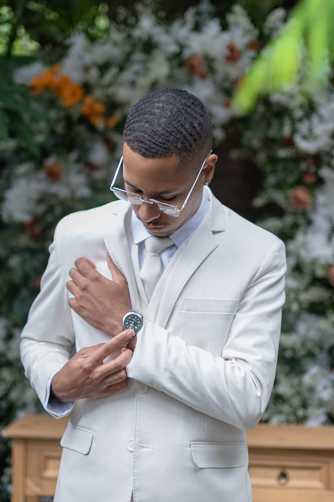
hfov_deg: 19.4
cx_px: 144
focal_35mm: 70
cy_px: 225
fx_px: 974
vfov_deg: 28.8
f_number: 1.4
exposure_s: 1/2000
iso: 640
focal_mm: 35
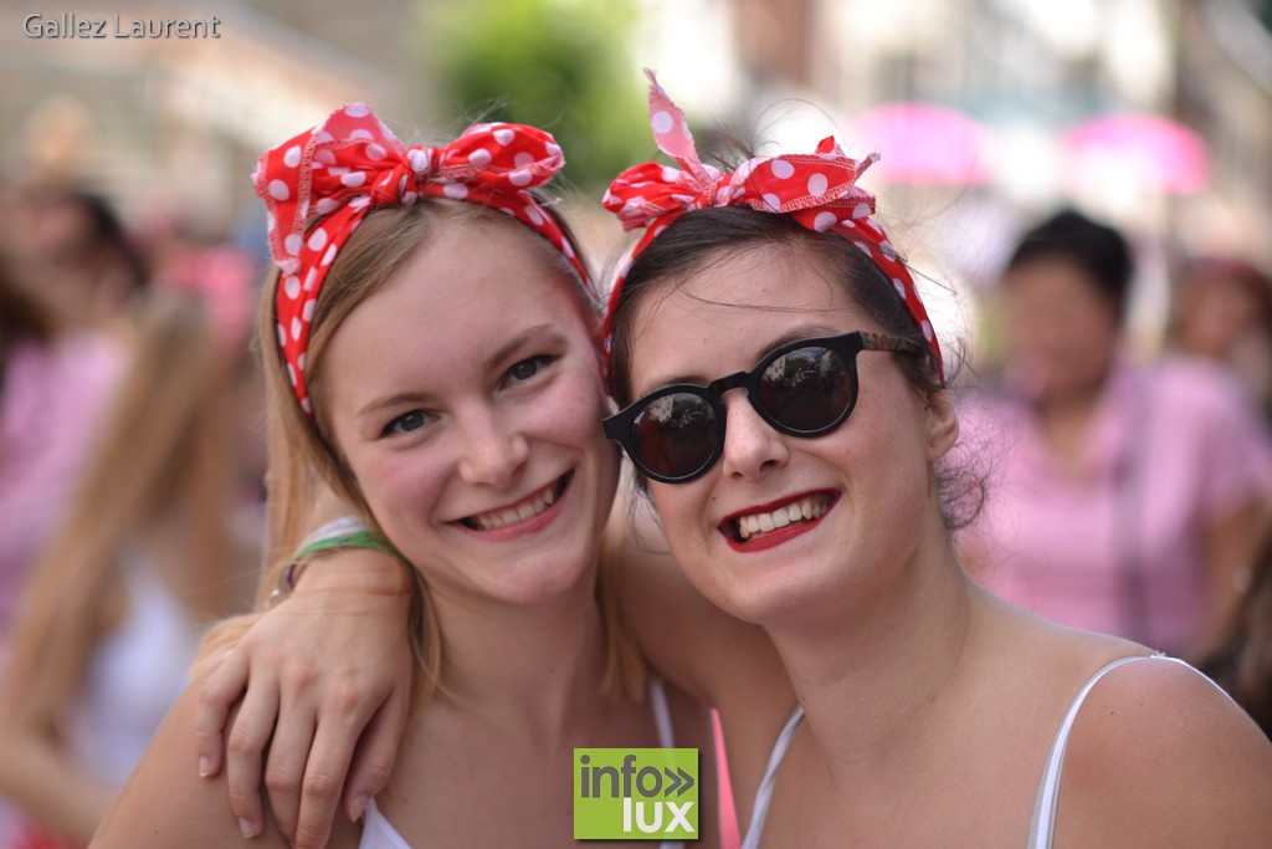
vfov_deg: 9.9
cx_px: 636
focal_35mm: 138
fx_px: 4876
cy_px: 424
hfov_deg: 14.9
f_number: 2.8
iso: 100
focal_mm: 92
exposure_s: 1/400
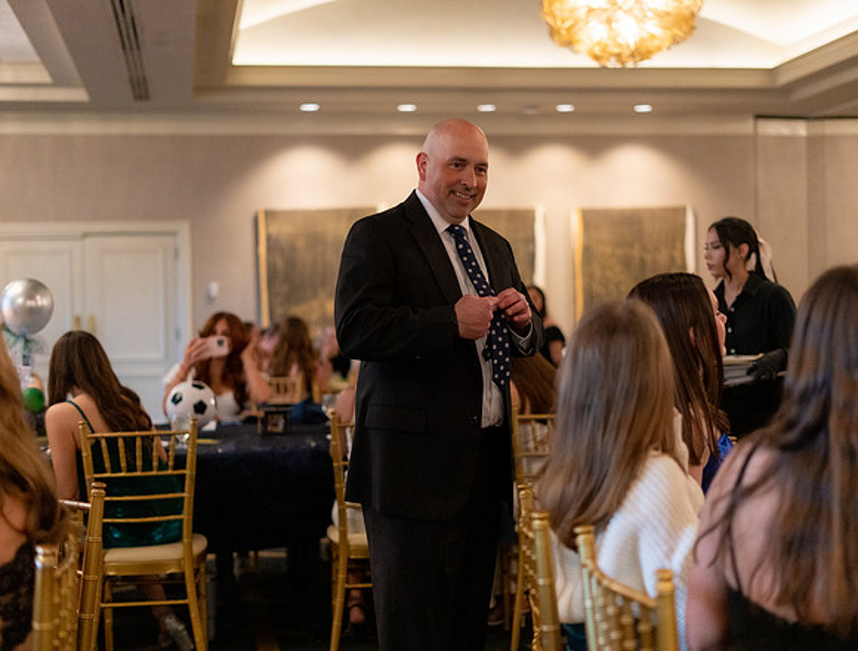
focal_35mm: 55
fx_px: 1368
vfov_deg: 26.8
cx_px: 429
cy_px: 326
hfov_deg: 34.8
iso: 2500
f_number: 1.8
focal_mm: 50
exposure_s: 1/250
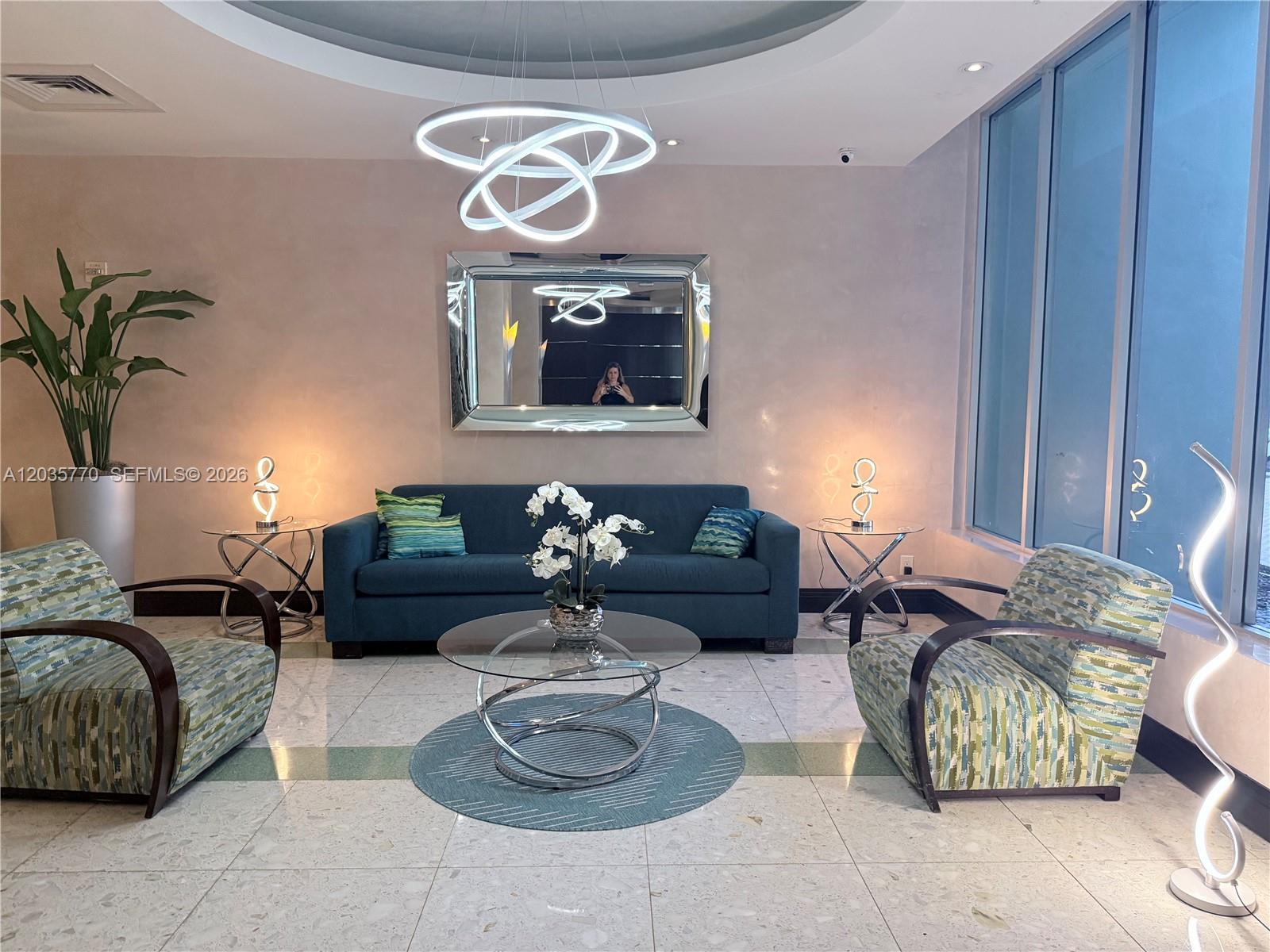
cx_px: 635
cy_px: 476
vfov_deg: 56.8
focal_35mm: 24
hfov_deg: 71.6
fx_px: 881
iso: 320
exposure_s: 1/120
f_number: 1.78
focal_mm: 6.76
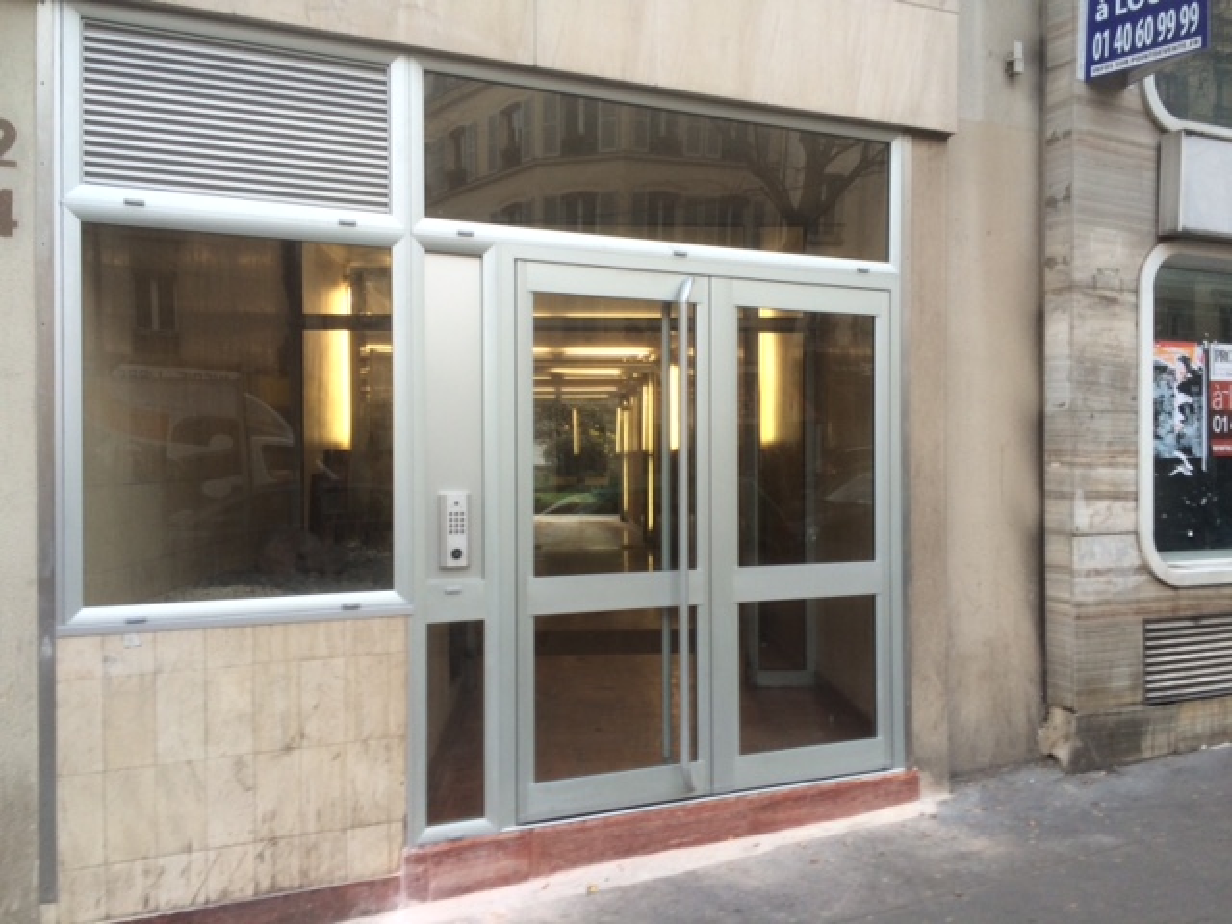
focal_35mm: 29
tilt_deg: -1.0
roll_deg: +0.3
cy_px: 462
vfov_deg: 48.2
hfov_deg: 61.7
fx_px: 1032
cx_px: 616
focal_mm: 4.15
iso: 40
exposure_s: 1/60
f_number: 2.2
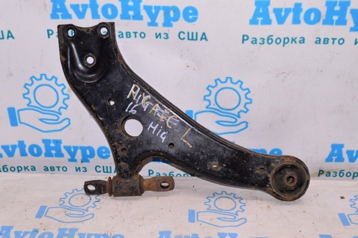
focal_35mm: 44
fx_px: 432
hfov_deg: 45.0
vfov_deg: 30.8
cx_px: 179
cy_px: 119
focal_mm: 29
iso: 1600
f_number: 8
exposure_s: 1/200
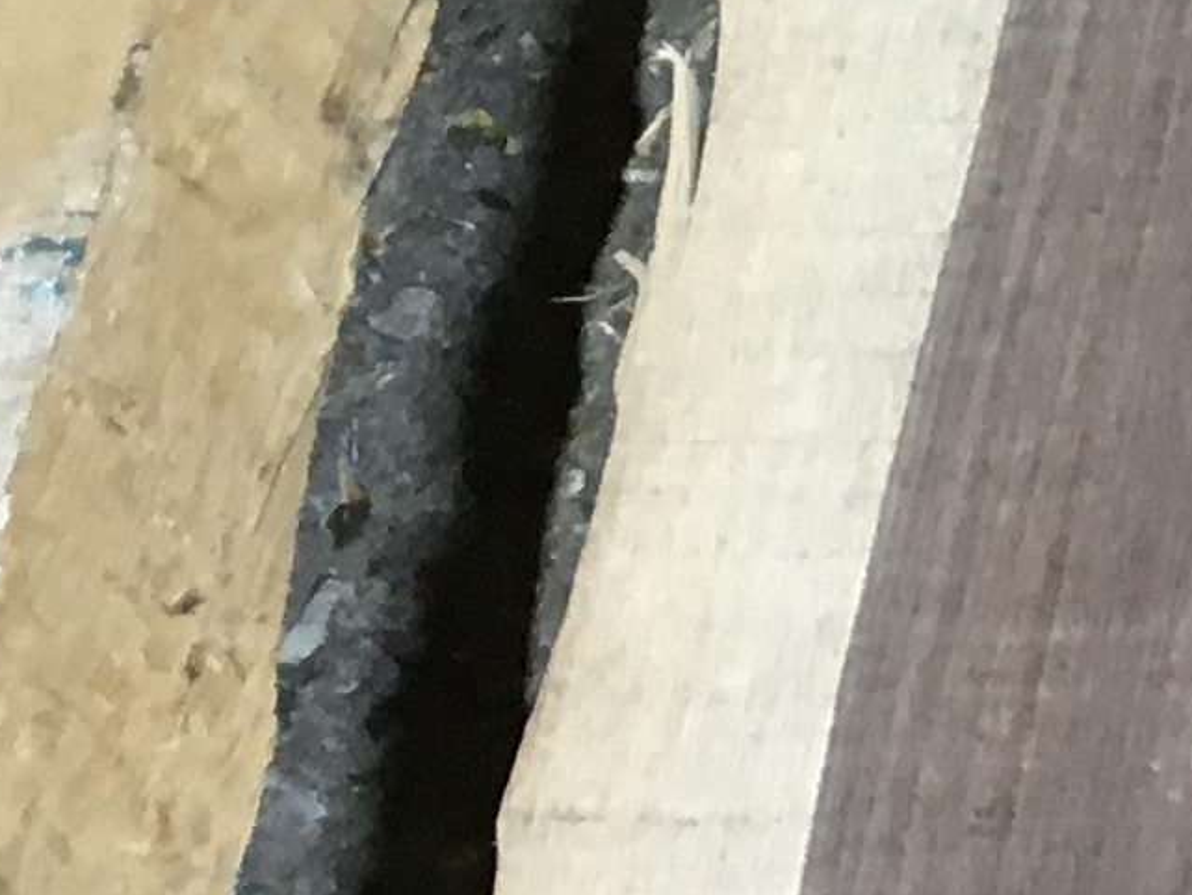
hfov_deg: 9.2
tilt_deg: -56.6
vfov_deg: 8.1
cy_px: -273
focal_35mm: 182
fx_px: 6270
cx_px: 3240
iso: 100
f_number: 2.2
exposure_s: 1/33
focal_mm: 4.15
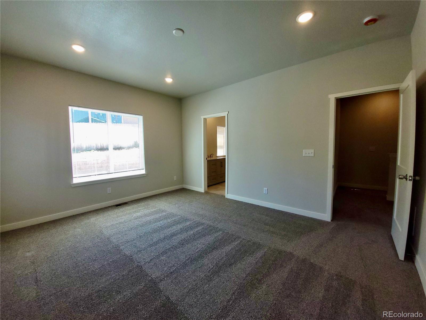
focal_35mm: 13
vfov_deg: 89.9
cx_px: 213
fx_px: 160
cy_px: 160
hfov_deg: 106.2
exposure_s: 1/120
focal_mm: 1.74
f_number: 2.2
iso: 64
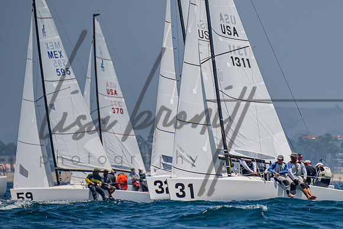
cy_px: 145
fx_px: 8068
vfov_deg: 1.6
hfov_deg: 2.4
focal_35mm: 847
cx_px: 337
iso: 400
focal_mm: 400
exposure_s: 1/2500
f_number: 6.3
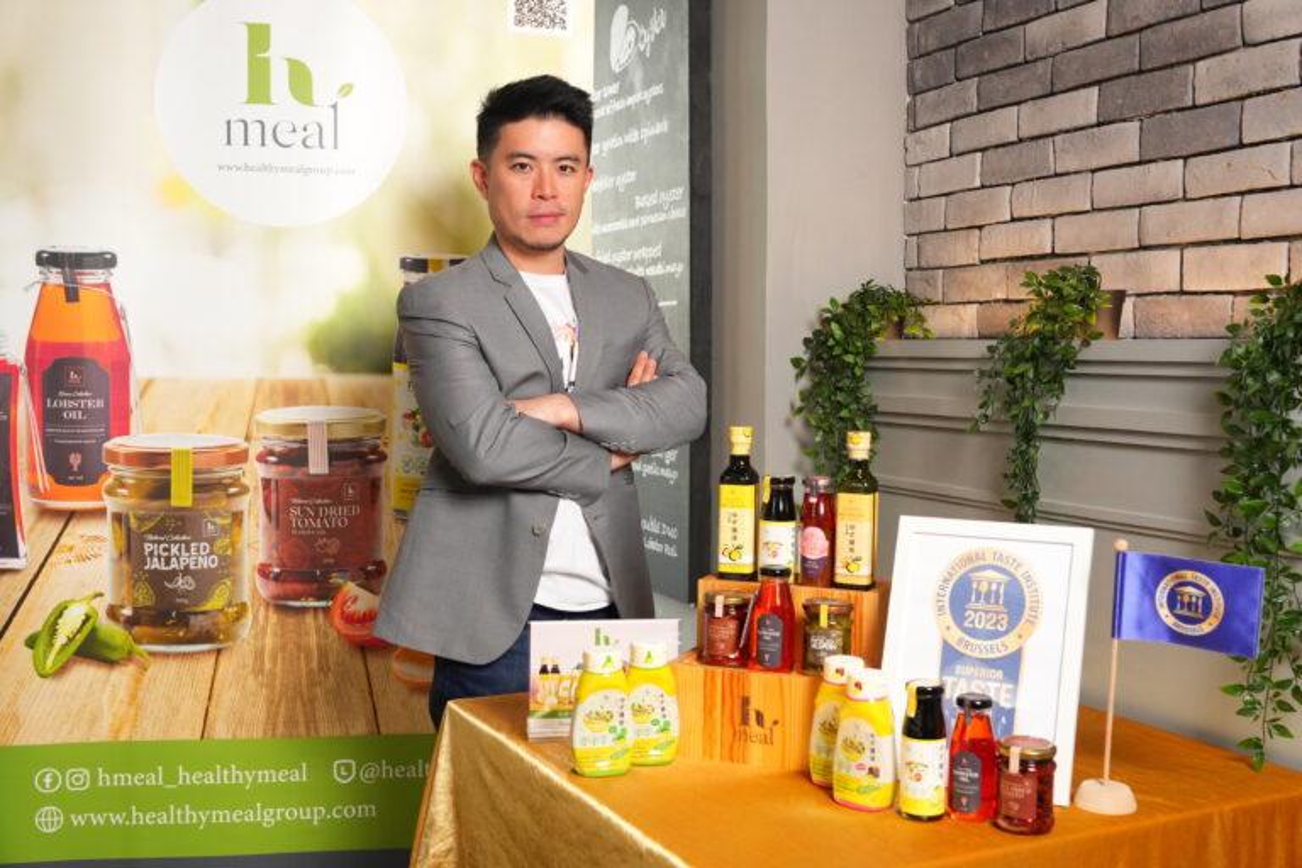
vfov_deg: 35.1
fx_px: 1374
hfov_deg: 50.7
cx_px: 651
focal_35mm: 38
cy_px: 434
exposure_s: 1/160
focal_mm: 38
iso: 2000
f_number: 5
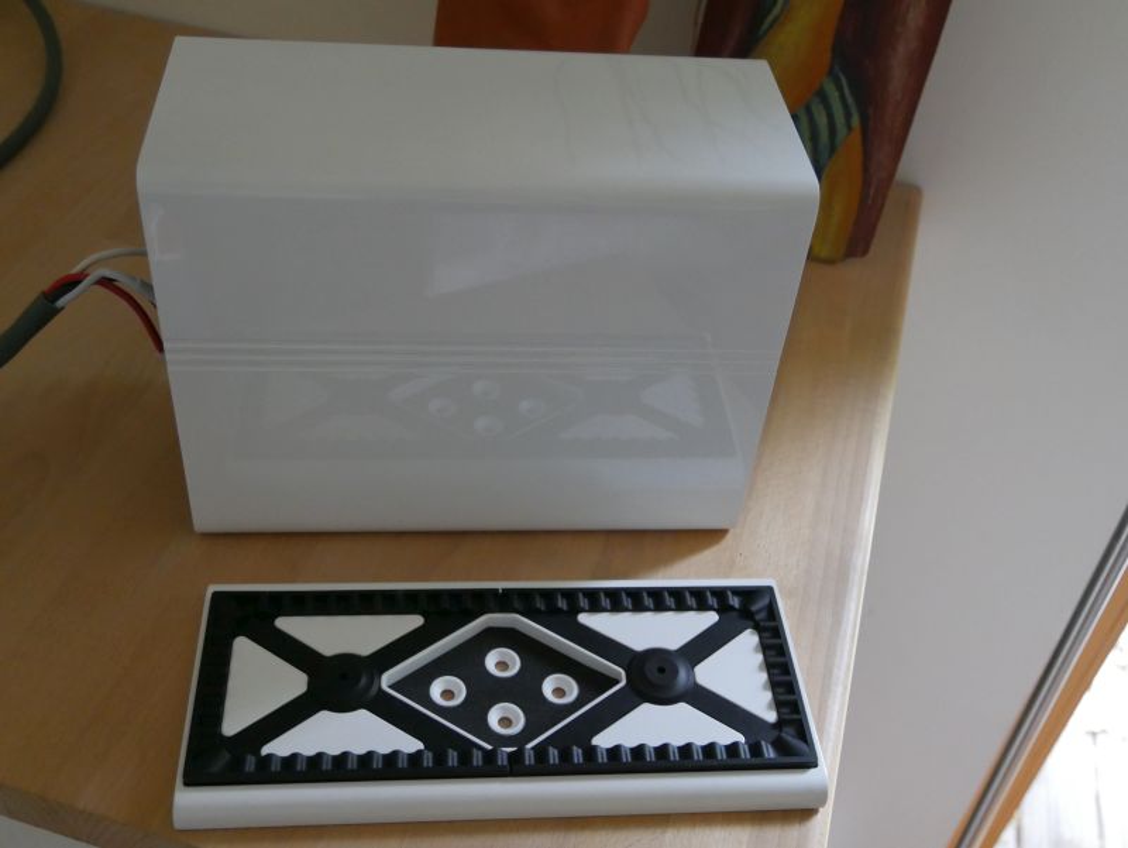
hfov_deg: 49.0
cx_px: 564
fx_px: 1239
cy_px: 424
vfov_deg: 37.8
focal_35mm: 38
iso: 3200
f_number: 3.8
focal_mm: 19
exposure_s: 1/60
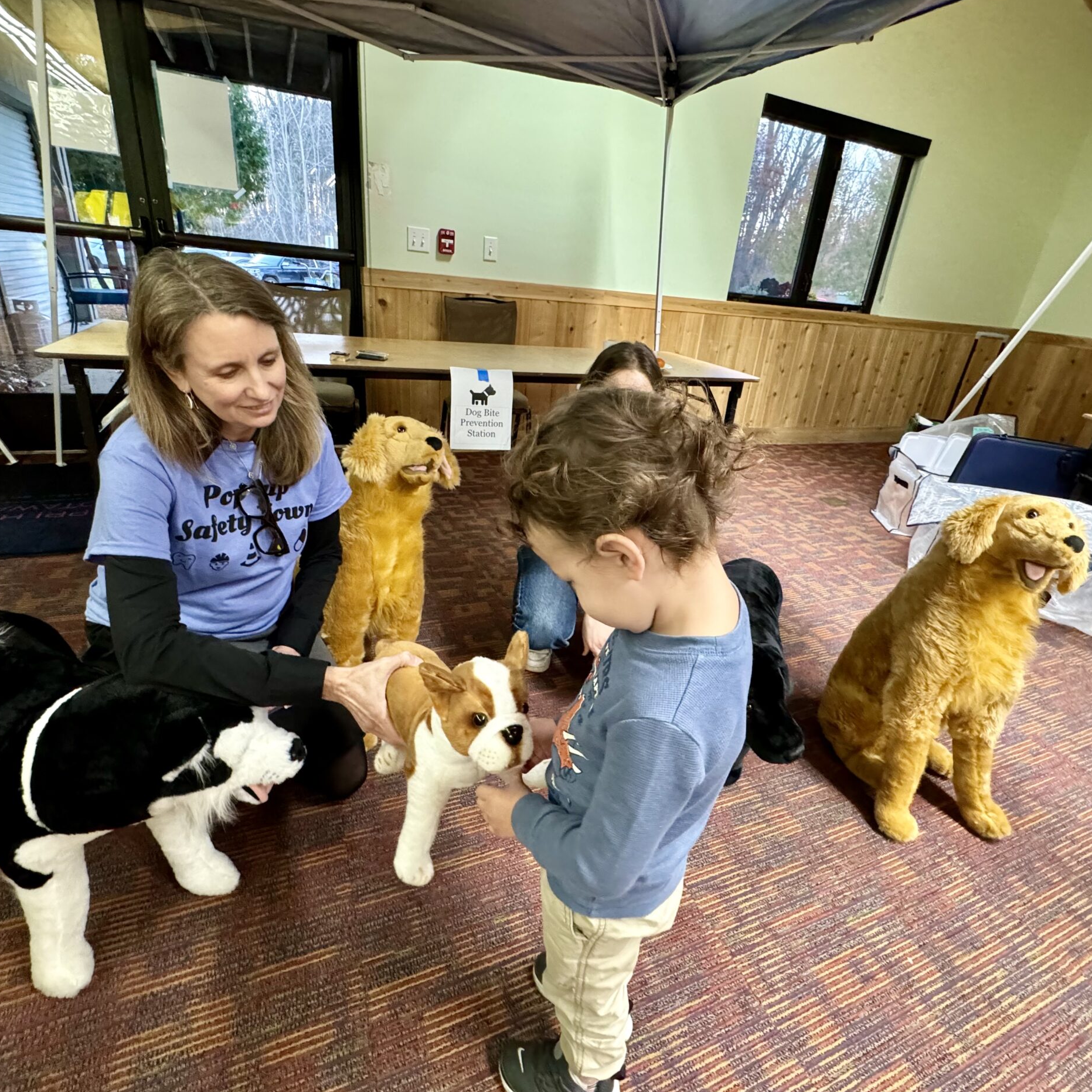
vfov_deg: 84.0
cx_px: 557
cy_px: 542
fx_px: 607
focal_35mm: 17
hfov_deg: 84.0
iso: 1000
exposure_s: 1/60
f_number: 2.2
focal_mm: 2.22
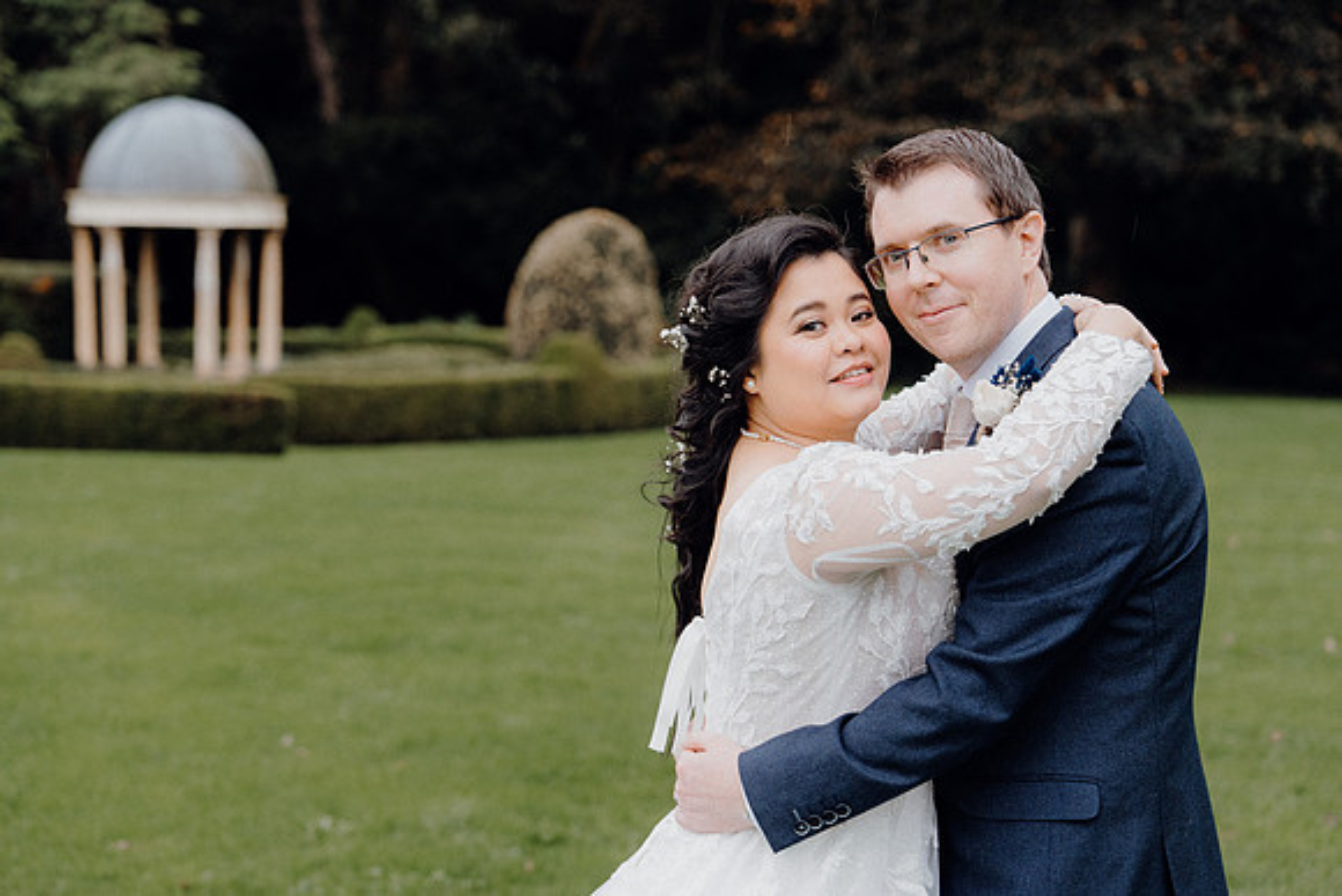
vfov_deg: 19.5
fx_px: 2610
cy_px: 448
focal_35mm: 70
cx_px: 671
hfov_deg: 28.8
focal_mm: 70
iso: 1000
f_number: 3.5
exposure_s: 1/160
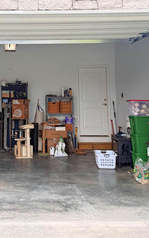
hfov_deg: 23.5
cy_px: 71
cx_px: 20
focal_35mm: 54
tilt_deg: +4.5
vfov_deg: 36.9
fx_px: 351
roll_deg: +0.8
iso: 100
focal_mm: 6.76
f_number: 1.78
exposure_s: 1/598
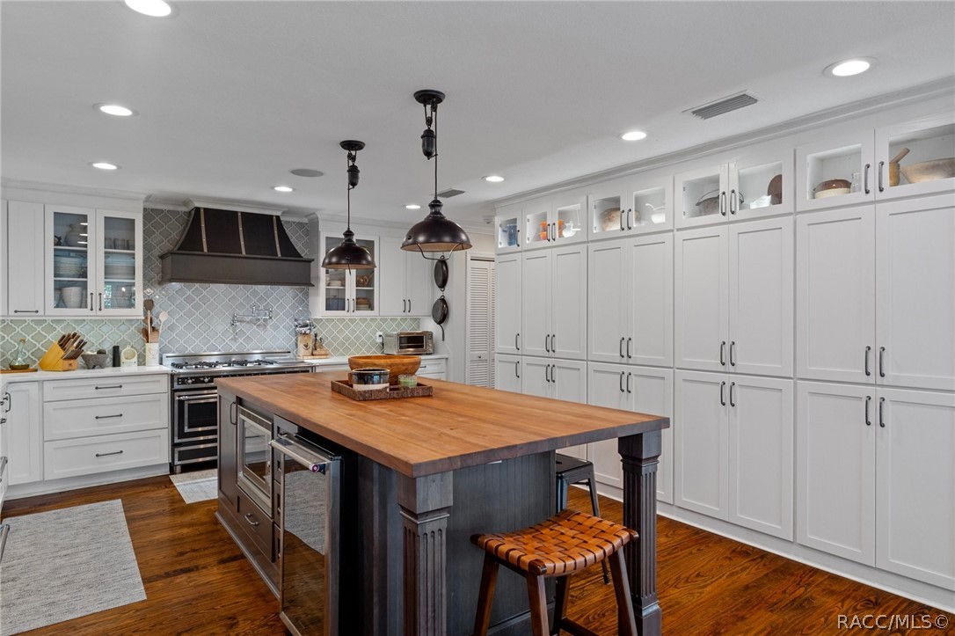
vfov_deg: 59.4
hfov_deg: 81.2
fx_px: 557
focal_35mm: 21
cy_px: 318
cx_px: 478
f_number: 9.5
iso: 320
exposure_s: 1/3
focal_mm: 14
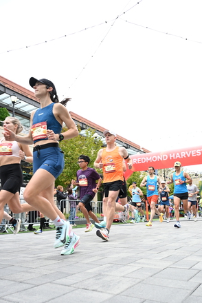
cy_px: 180
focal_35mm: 30
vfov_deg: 61.4
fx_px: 252
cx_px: 121
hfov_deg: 43.5
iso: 2000
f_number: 4
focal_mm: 24
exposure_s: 1/640
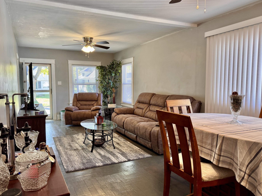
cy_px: 98
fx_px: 197
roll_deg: +0.2
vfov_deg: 53.1
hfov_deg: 67.3
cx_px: 124
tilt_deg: -4.9
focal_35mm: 26
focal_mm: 6.76
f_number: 1.78
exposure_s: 1/120
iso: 200
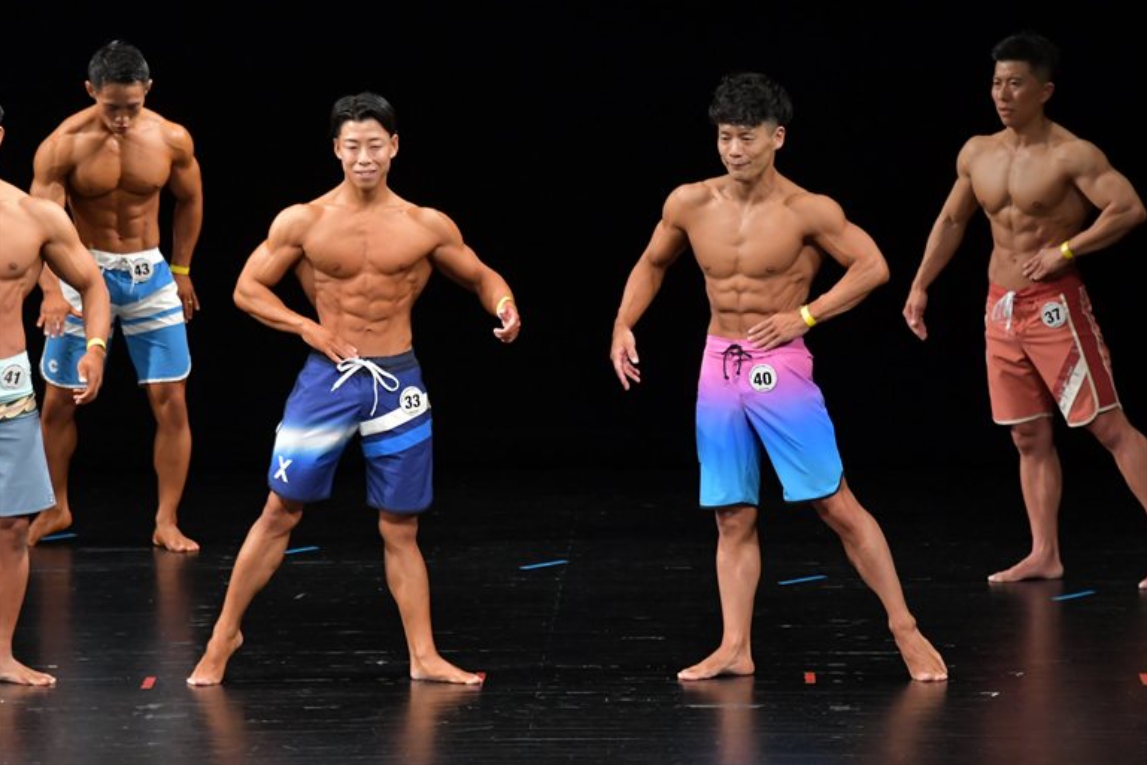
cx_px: 571
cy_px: 382
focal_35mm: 272
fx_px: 8667
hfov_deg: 7.6
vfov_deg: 5.1
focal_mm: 180
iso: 3200
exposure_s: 1/400
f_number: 5.6
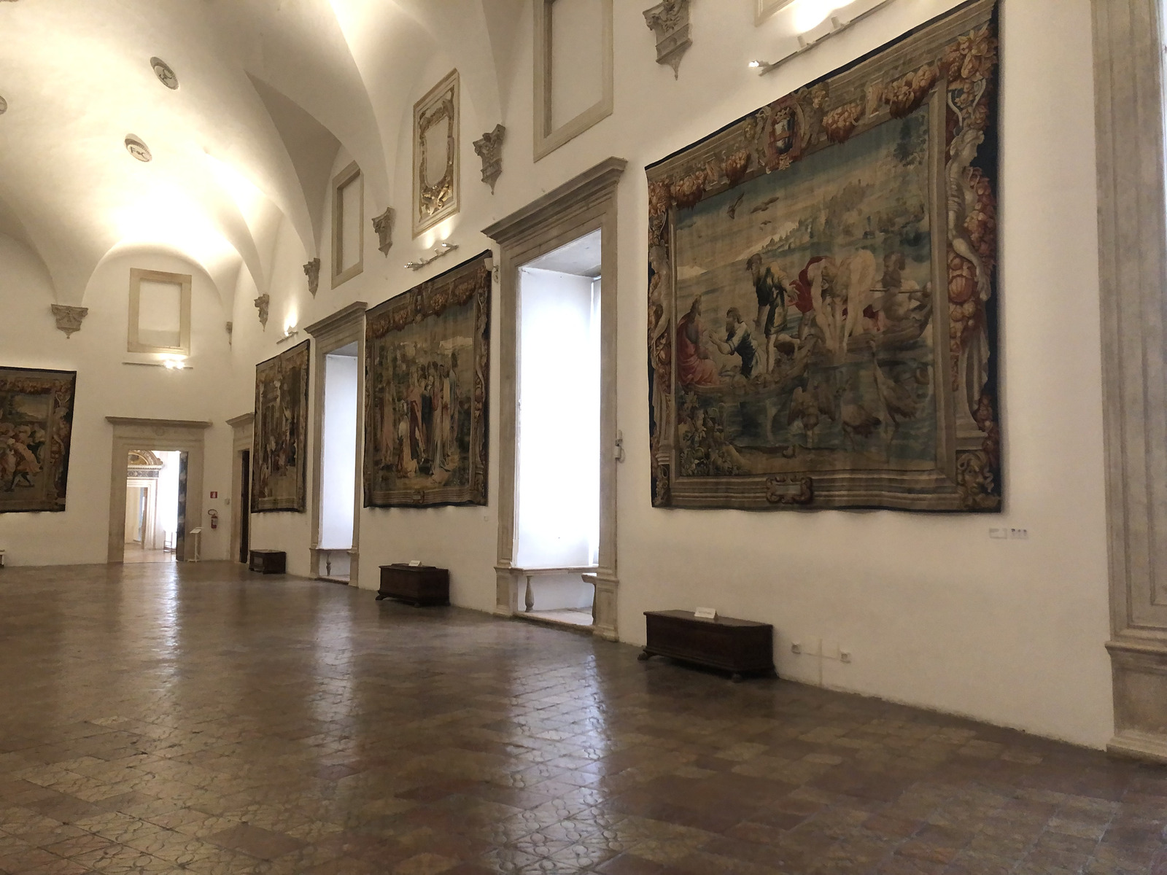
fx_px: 944
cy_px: 438
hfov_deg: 63.4
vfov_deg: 49.7
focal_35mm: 28
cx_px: 584
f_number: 1.8
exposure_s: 1/6
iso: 80
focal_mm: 4
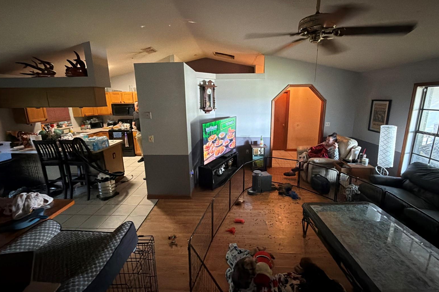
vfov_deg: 77.2
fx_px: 183
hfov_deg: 100.4
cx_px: 223
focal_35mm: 15
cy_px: 133
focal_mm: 2.22
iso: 1250
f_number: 2.2
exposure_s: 1/40
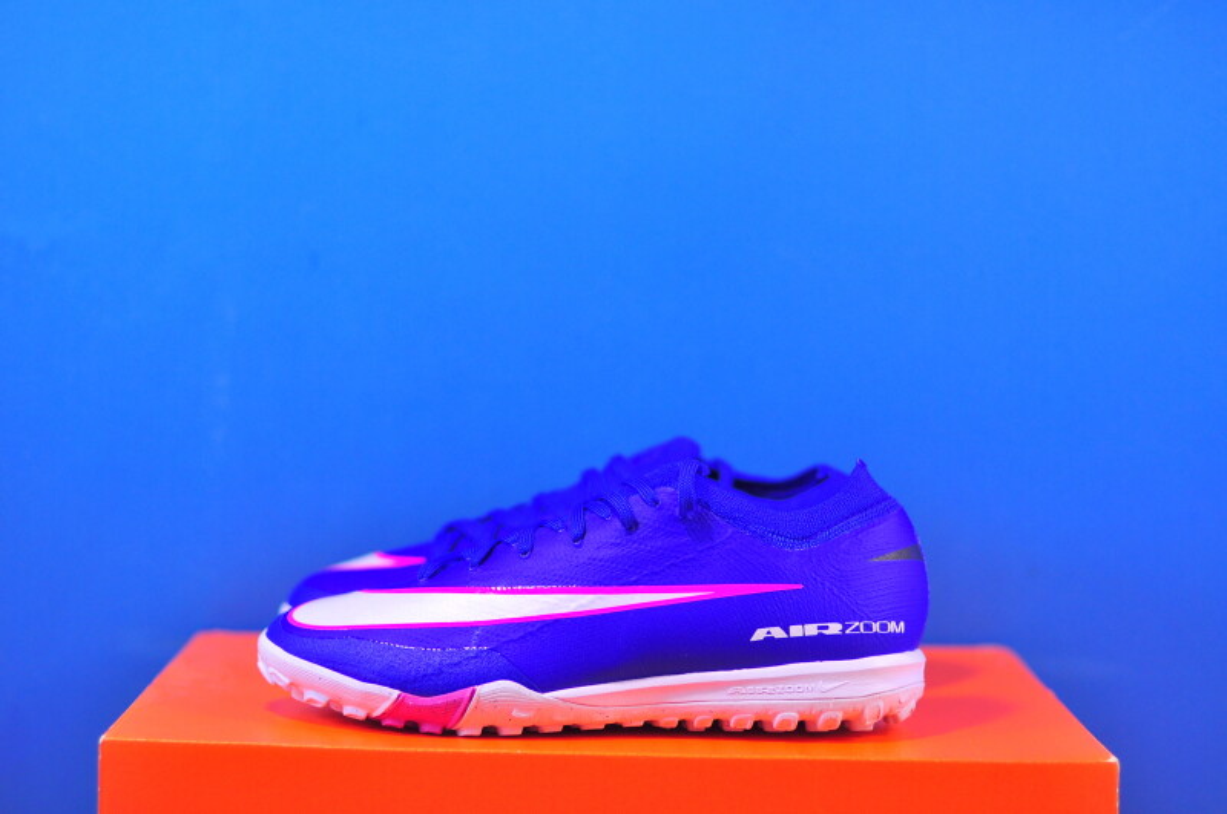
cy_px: 407
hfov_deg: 27.0
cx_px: 614
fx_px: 2553
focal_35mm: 75
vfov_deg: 18.1
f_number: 2
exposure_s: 1/320
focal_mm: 50
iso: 250
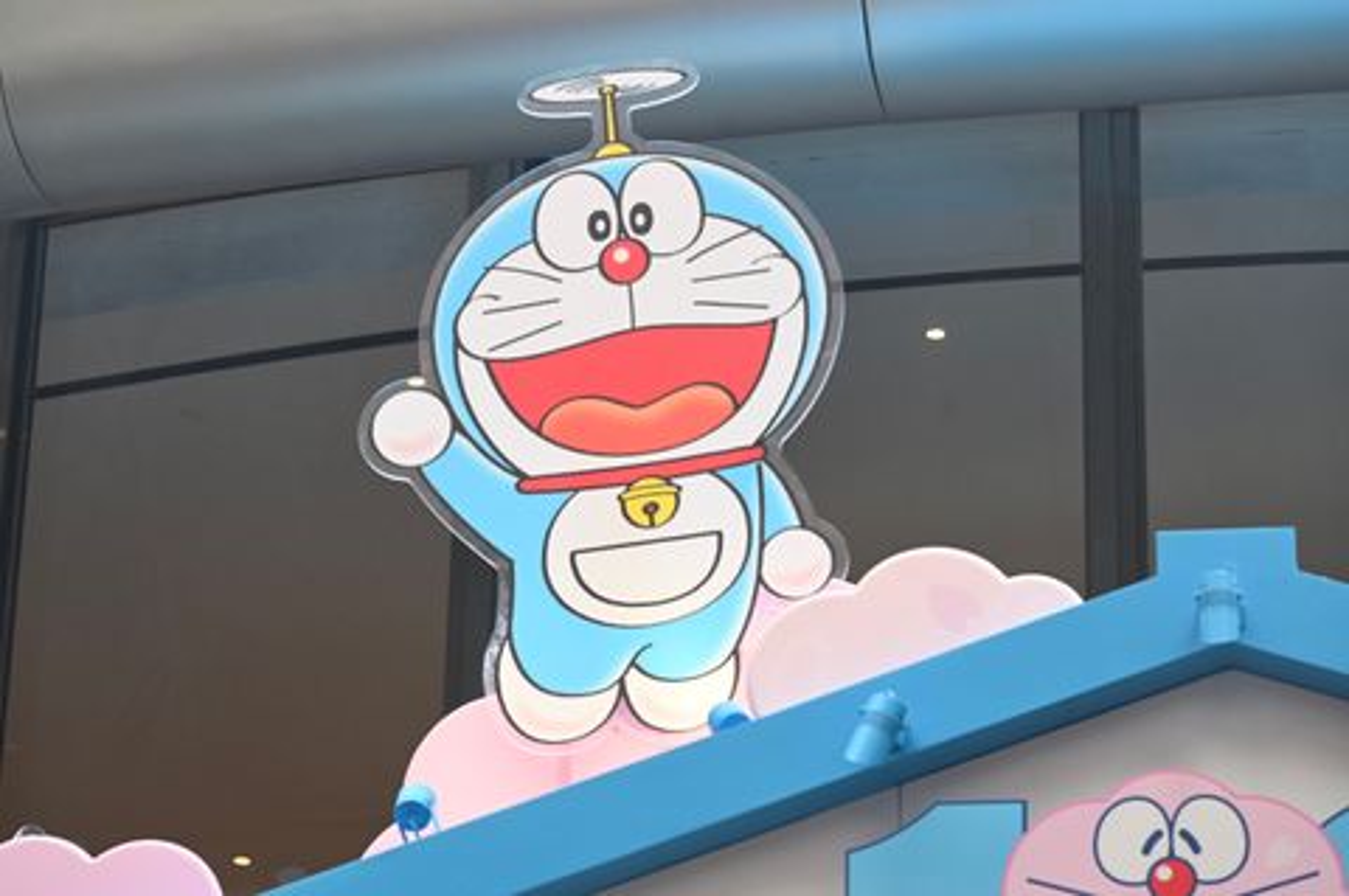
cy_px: 448
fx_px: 4118
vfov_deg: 12.4
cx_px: 674
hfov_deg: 18.6
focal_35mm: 110
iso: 560
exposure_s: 1/200
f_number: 6.3
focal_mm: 110
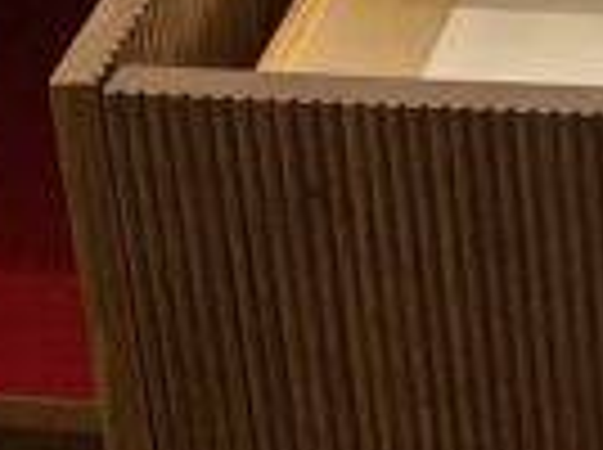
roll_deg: +0.1
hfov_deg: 9.4
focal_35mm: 199
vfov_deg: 7.2
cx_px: 1156
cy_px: -414
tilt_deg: -25.2
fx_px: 3460
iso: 500
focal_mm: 4.25
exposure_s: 1/50
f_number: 1.8
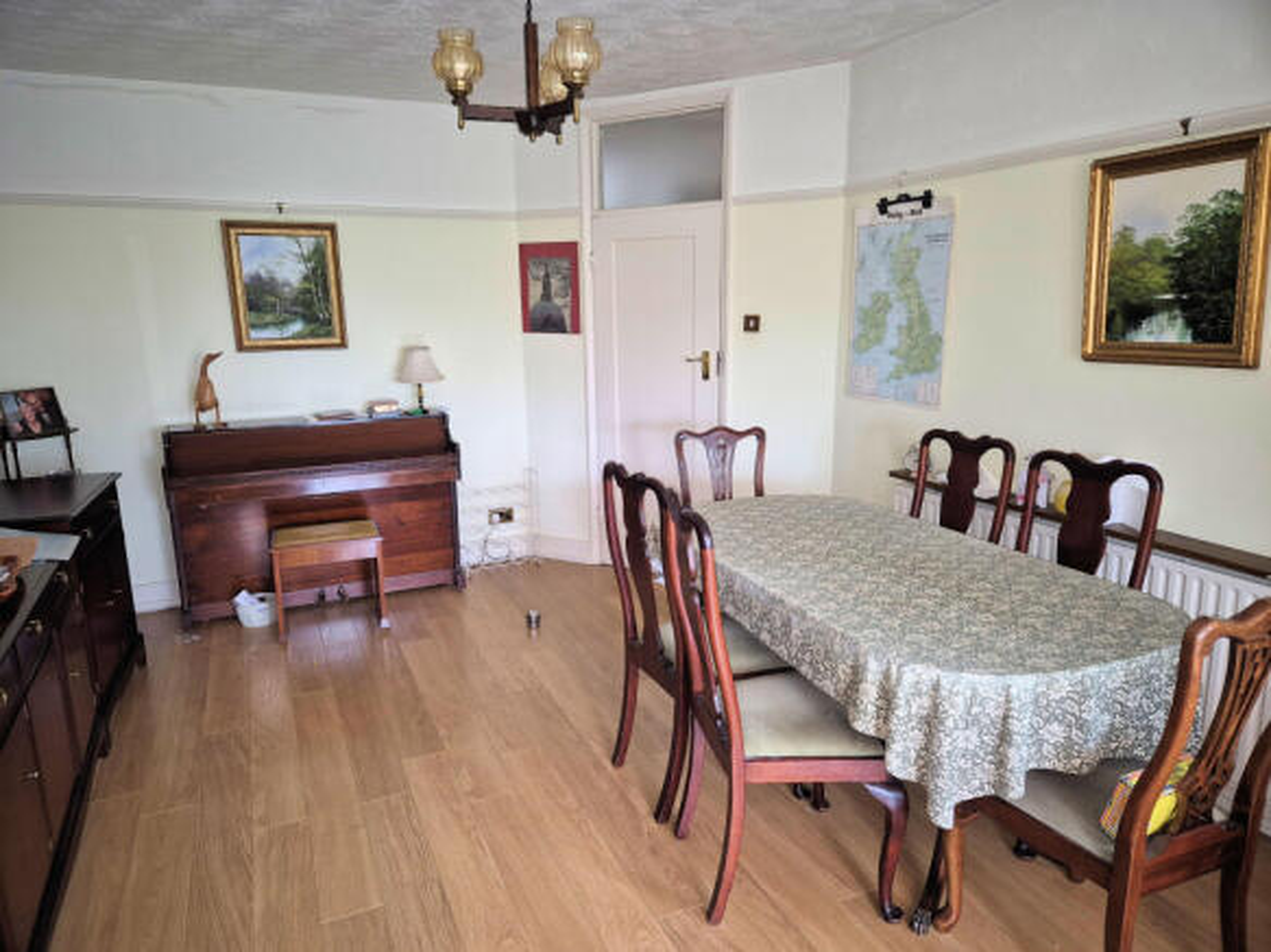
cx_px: 636
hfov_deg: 73.9
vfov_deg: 58.9
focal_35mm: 23
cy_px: 476
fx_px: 844
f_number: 1.8
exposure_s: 1/14
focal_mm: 5.4
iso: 125
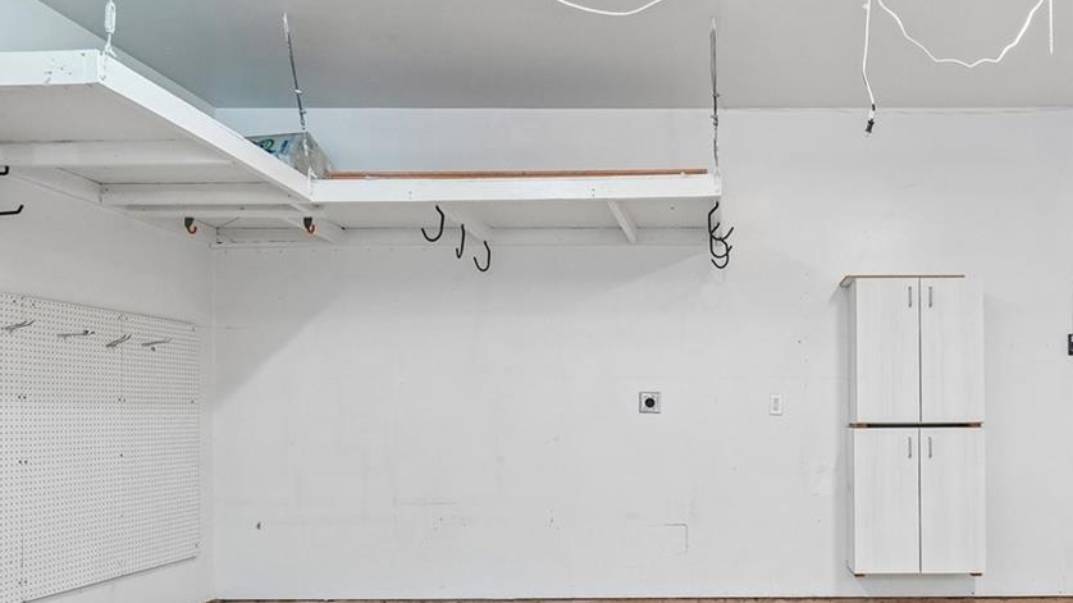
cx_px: 749
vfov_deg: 38.5
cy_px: 401
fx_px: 853
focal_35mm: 30
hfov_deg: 62.1
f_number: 8
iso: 400
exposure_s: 1/15
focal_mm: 10
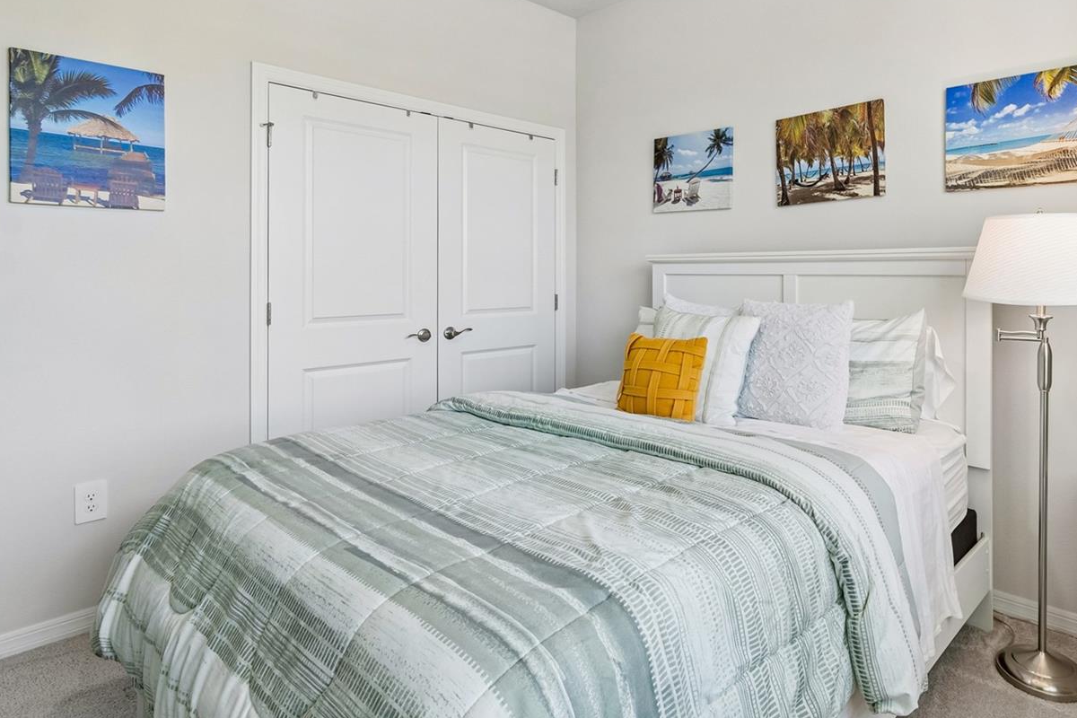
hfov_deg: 82.5
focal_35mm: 20
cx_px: 667
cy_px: 265
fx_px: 598
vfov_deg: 61.0
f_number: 7.1
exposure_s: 1/15
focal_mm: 10
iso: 100
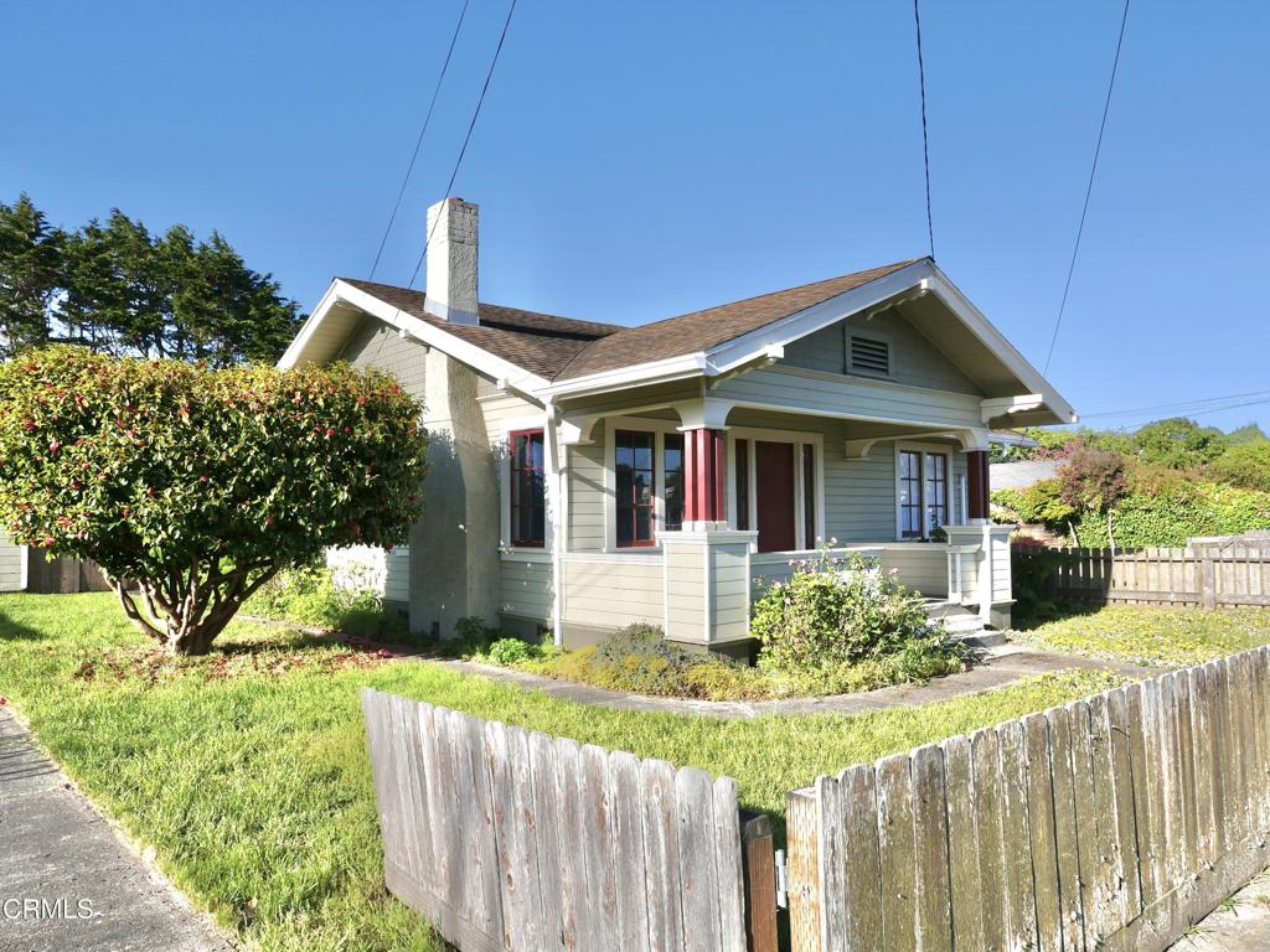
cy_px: 476
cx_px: 635
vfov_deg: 56.8
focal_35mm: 24
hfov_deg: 71.6
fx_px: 881
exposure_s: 1/800
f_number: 5.6
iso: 200
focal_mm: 10.9
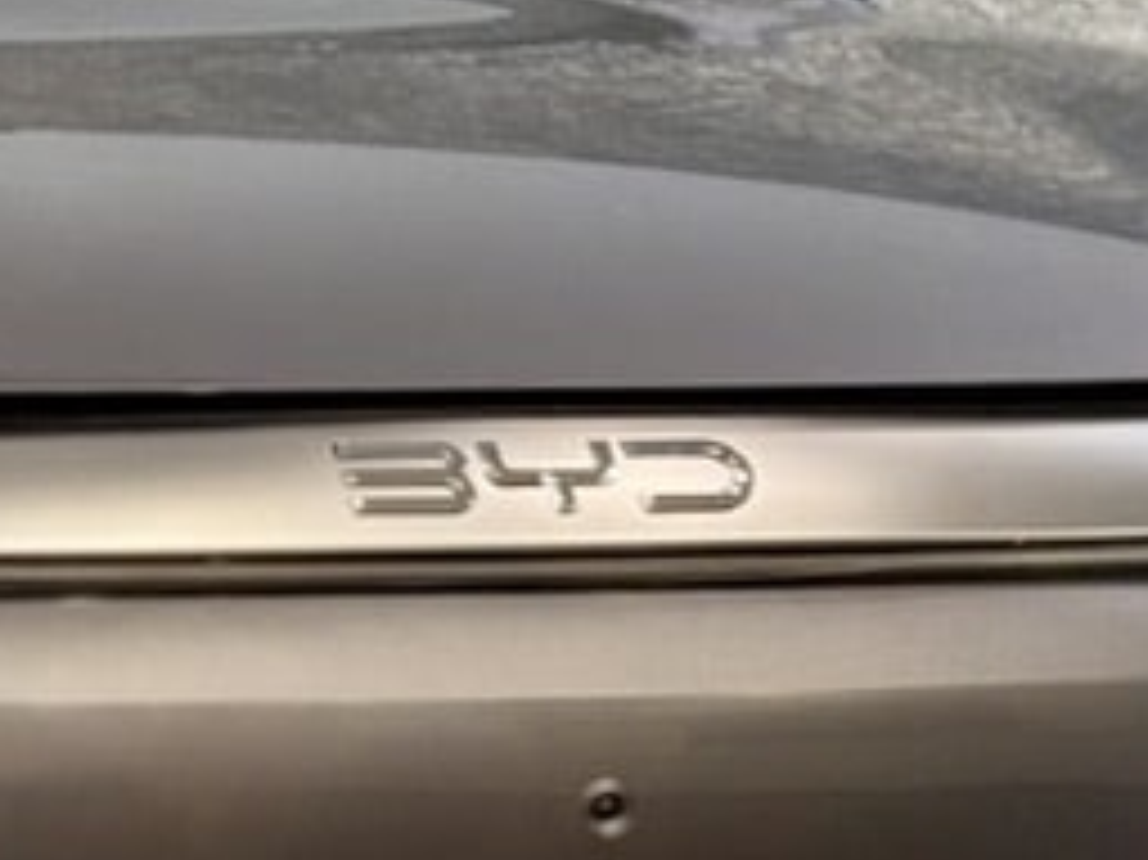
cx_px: -383
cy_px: 329
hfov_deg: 10.0
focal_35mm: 193
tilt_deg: -2.9
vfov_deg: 7.7
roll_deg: -0.3
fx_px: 6398
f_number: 1.78
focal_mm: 6.76
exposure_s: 1/57
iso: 250
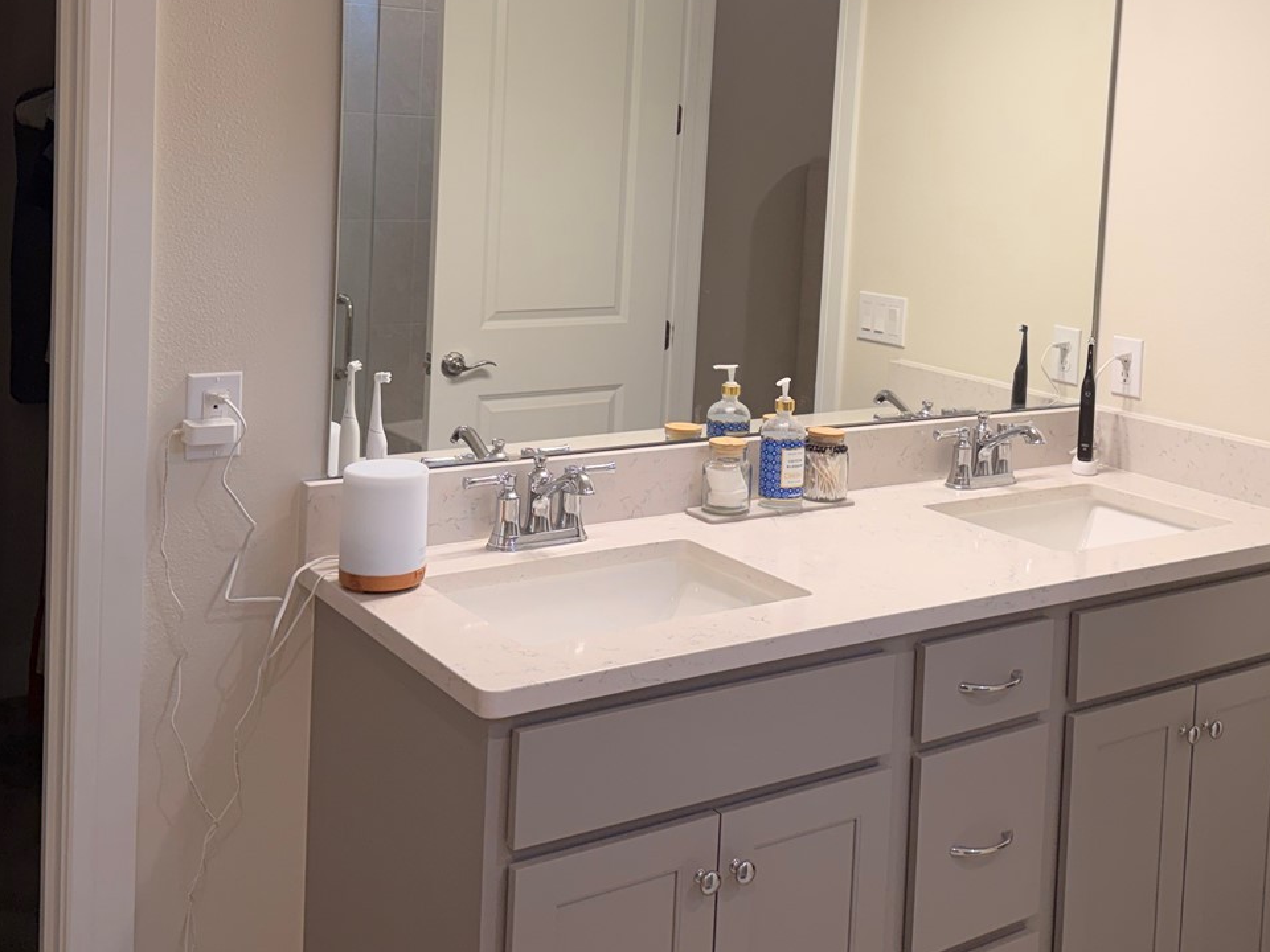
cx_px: 712
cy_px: 225
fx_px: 1468
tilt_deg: -3.9
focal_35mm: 40
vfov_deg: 35.1
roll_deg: -2.2
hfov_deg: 46.7
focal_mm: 6.76
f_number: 1.78
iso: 80
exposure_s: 1/120
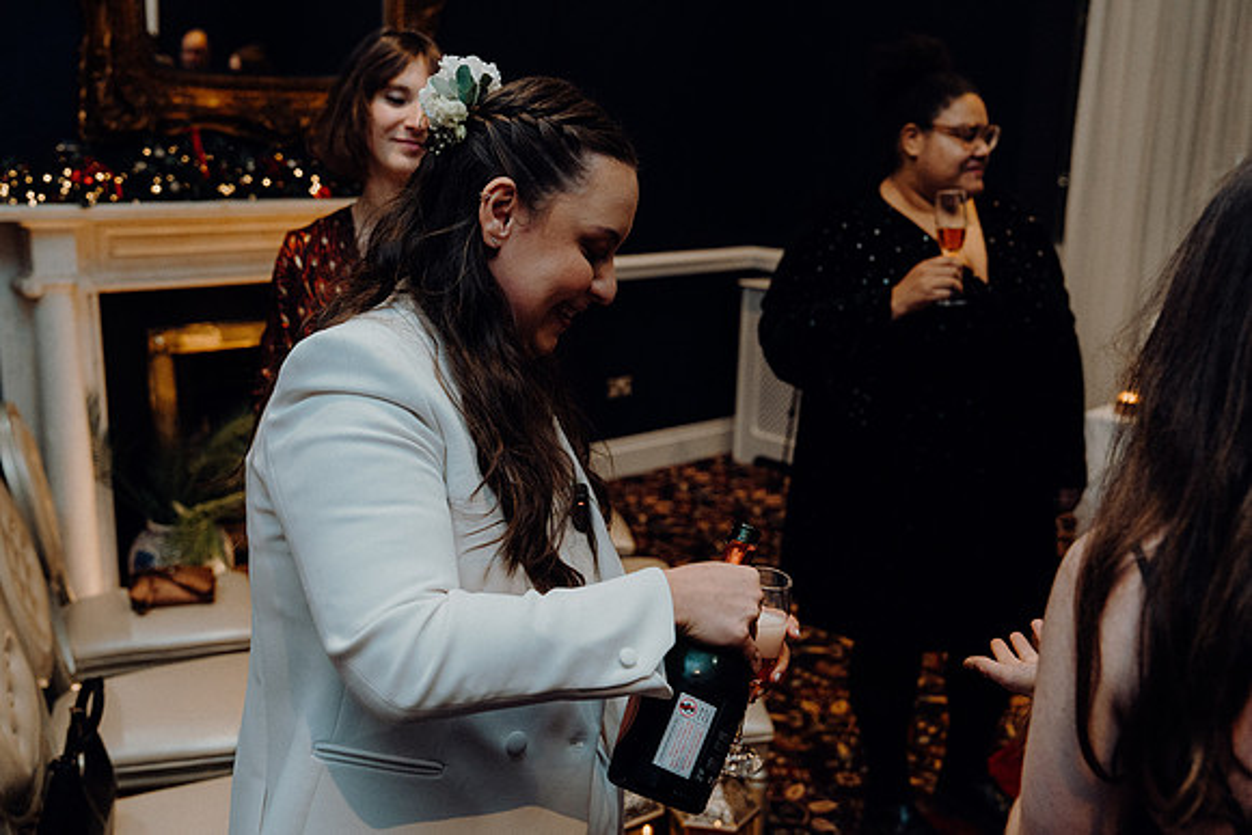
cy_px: 418
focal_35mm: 35
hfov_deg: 54.4
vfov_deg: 37.9
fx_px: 1217
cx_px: 626
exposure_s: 1/160
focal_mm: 35
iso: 2500
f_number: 3.5
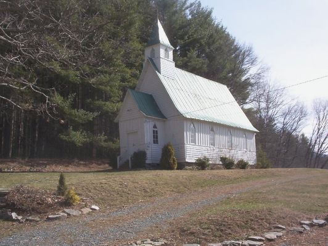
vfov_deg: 36.8
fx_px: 370
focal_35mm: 39
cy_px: 123
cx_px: 164
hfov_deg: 47.9
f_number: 8
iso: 100
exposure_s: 1/201
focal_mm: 6
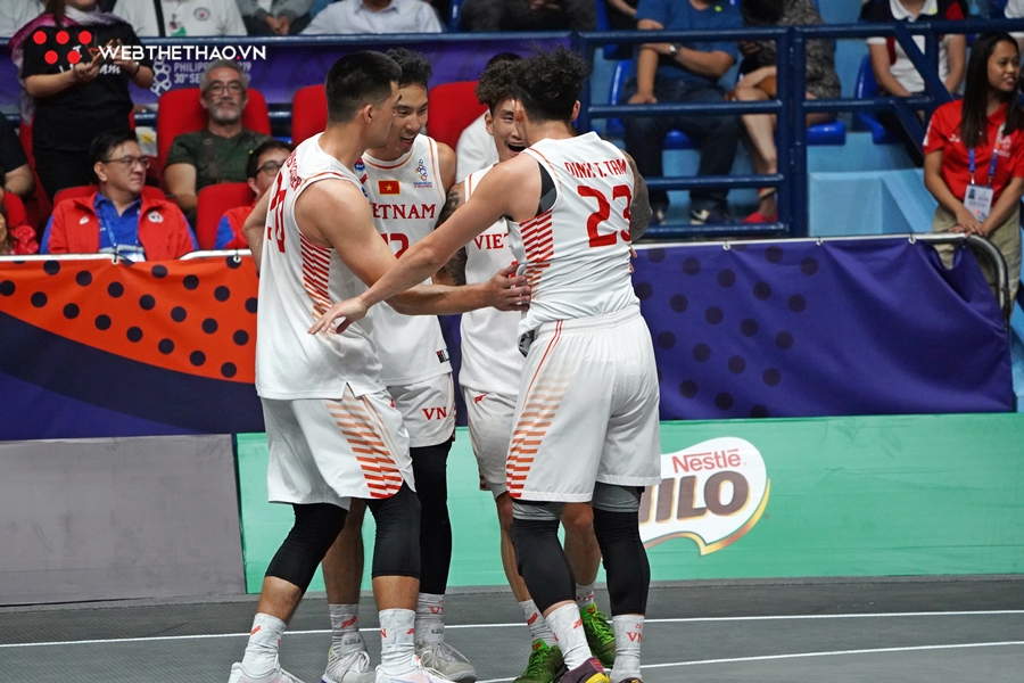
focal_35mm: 241
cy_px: 342
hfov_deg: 8.5
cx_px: 512
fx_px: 6855
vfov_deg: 5.7
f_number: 5.6
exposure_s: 1/1000
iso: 10000
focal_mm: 241
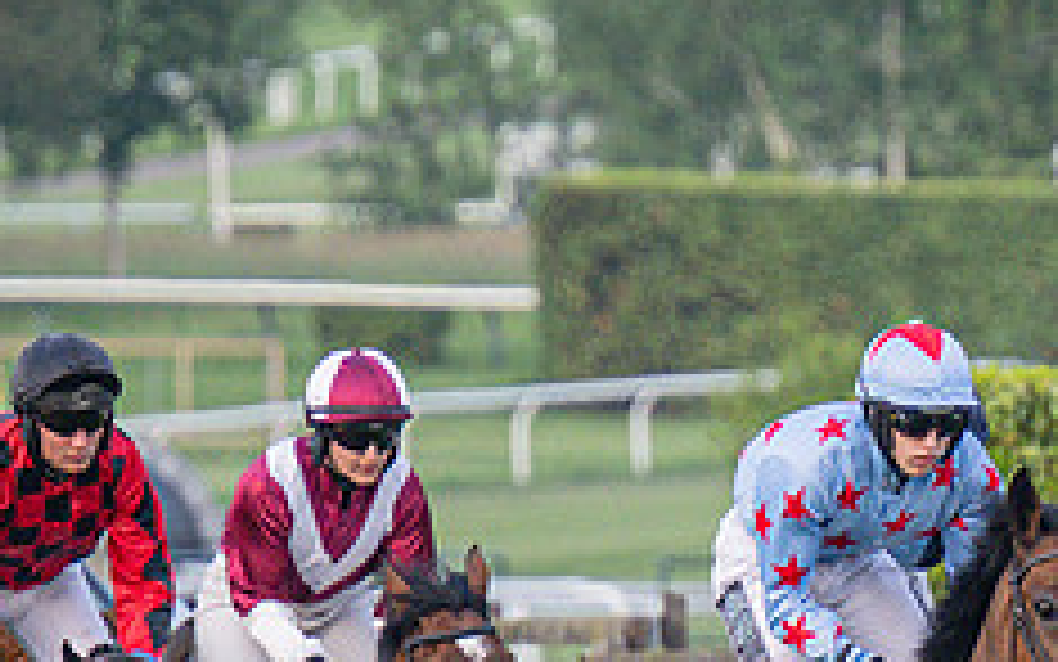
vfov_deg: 1.0
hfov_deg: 1.7
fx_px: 36253
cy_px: 758
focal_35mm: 1257
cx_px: 1357
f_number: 4
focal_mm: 220
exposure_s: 1/2000
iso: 800
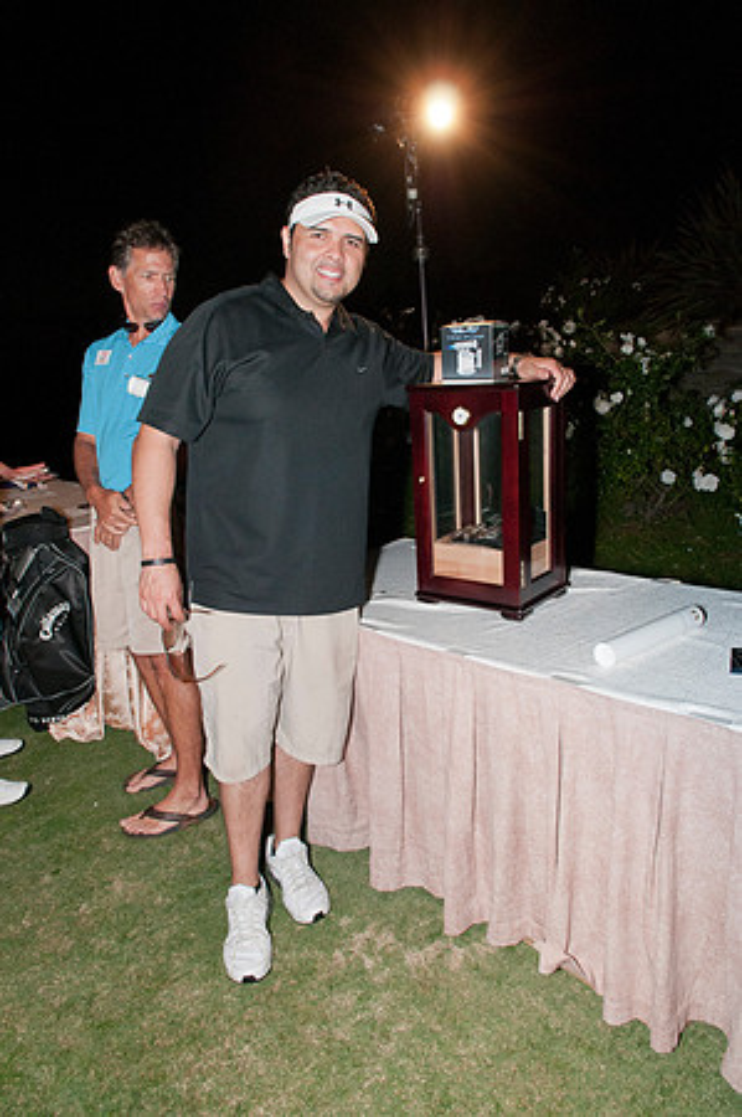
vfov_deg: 70.5
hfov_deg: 50.3
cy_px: 558
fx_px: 790
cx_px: 371
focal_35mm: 26
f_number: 6.3
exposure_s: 1/60
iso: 640
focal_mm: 17
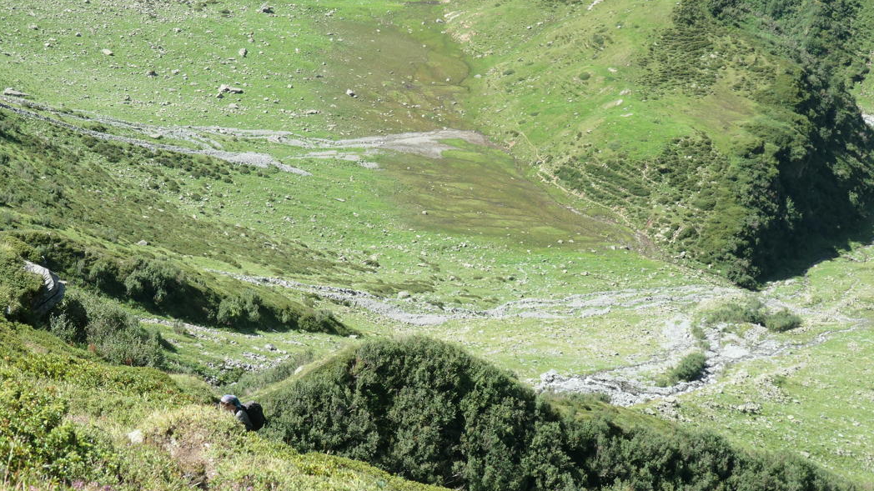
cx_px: 312
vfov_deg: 18.2
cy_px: 192
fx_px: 1529
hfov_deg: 31.7
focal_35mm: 66
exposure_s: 1/640
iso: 200
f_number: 4
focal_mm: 16.2
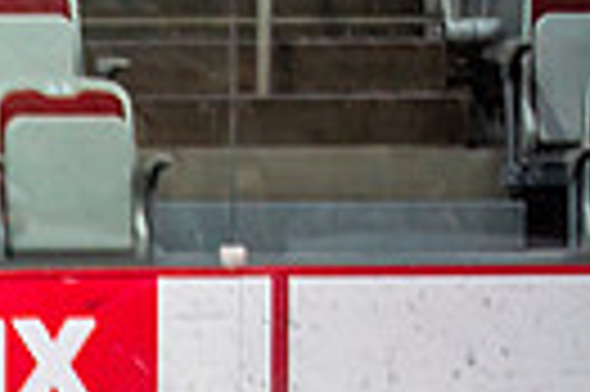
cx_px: -1143
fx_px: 10247
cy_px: 909
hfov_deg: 3.2
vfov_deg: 2.2
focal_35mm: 626
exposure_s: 1/640
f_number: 2.8
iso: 400
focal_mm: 105
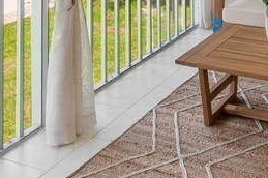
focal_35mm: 63
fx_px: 468
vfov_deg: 17.6
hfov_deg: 30.6
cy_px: -138
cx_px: 237
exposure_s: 1/13
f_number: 11
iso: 200
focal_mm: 10
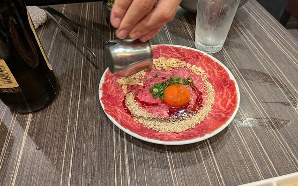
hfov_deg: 70.4
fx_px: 211
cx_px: 147
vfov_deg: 47.6
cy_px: 91
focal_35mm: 26
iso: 263
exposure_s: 1/100
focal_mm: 4.5
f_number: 1.7
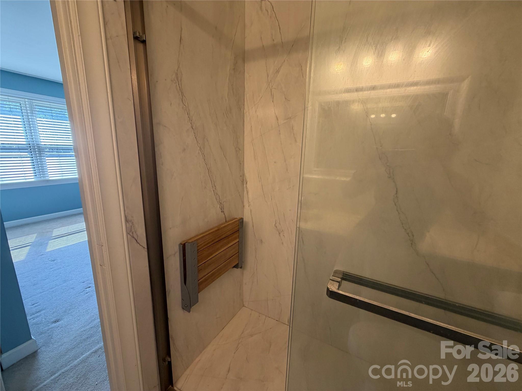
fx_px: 211
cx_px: 261
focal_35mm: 14
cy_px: 196
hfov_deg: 102.1
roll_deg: -0.7
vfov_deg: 85.7
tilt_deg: -12.9
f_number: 2.2
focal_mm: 2.22
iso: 160
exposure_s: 1/120
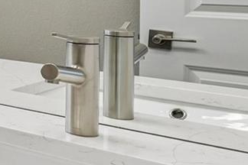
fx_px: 510
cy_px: -15
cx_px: -276
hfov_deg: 17.3
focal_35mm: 74
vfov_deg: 17.8
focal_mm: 15
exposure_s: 1/30
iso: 200
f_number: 8
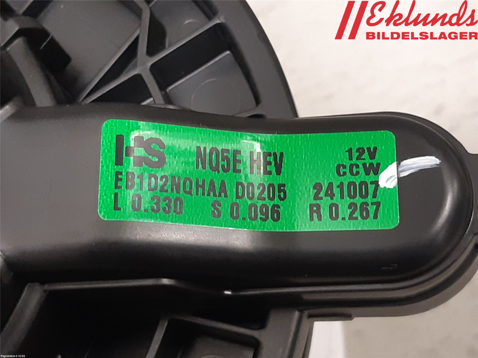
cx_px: 239
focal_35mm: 26
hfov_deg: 67.3
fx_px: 359
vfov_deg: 53.1
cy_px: 179
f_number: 1.7
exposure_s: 1/33
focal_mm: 3.93
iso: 200
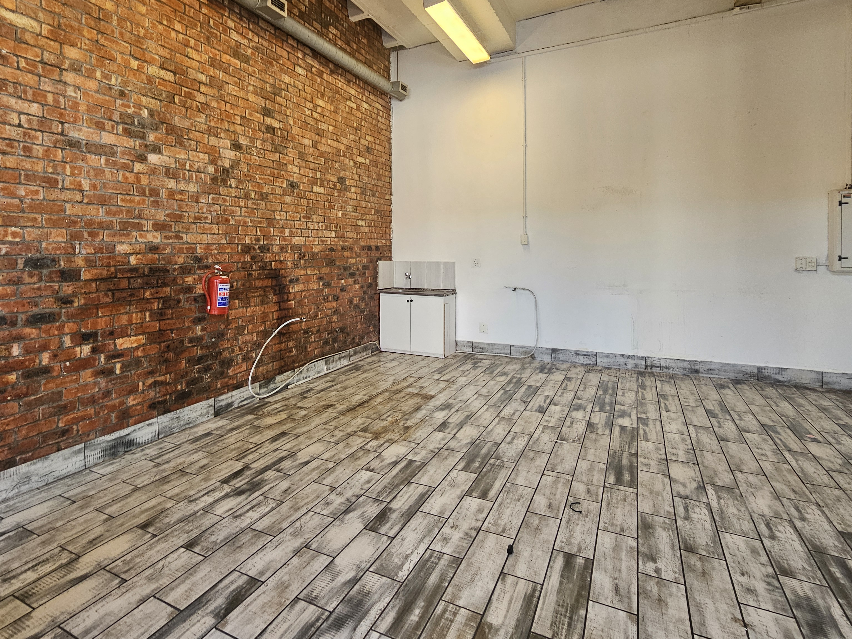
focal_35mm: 17
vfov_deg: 73.9
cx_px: 401
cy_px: 253
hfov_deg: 90.9
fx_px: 418
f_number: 2.2
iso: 250
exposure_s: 1/50
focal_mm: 2.2
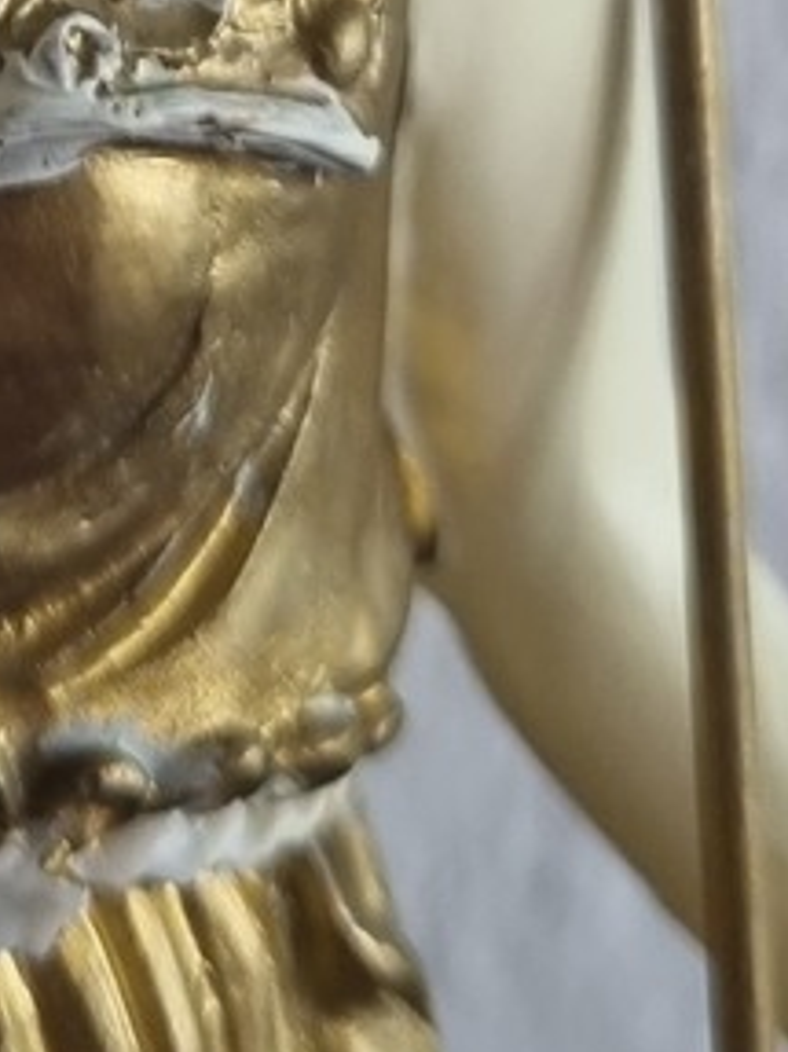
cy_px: -808
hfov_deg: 10.0
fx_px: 4435
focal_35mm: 146
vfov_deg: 12.4
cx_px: -205
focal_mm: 5.4
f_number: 1.8
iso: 250
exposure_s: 1/120
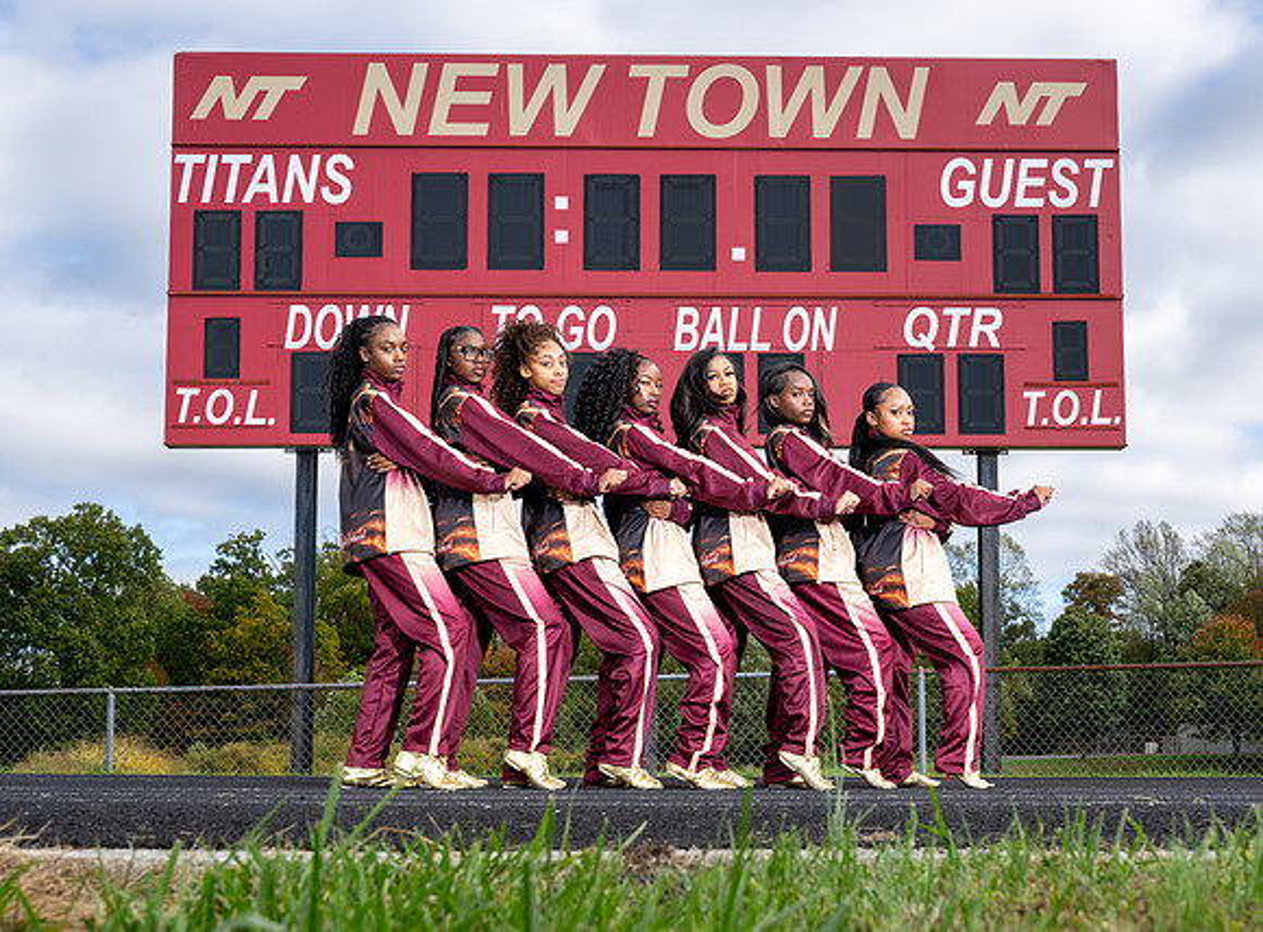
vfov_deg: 28.6
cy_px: 602
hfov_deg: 38.2
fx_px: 1819
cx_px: 725
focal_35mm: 50
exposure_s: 1/200
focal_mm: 32.5
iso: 80
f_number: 7.1
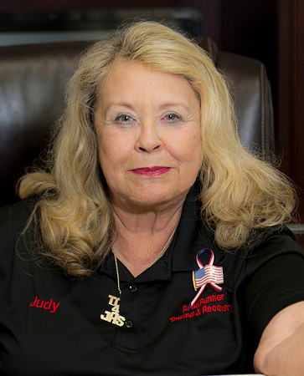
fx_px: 2157
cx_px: 220
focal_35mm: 193
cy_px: 246
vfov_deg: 10.0
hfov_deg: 8.1
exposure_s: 1/80
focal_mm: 95
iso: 400
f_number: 2.8
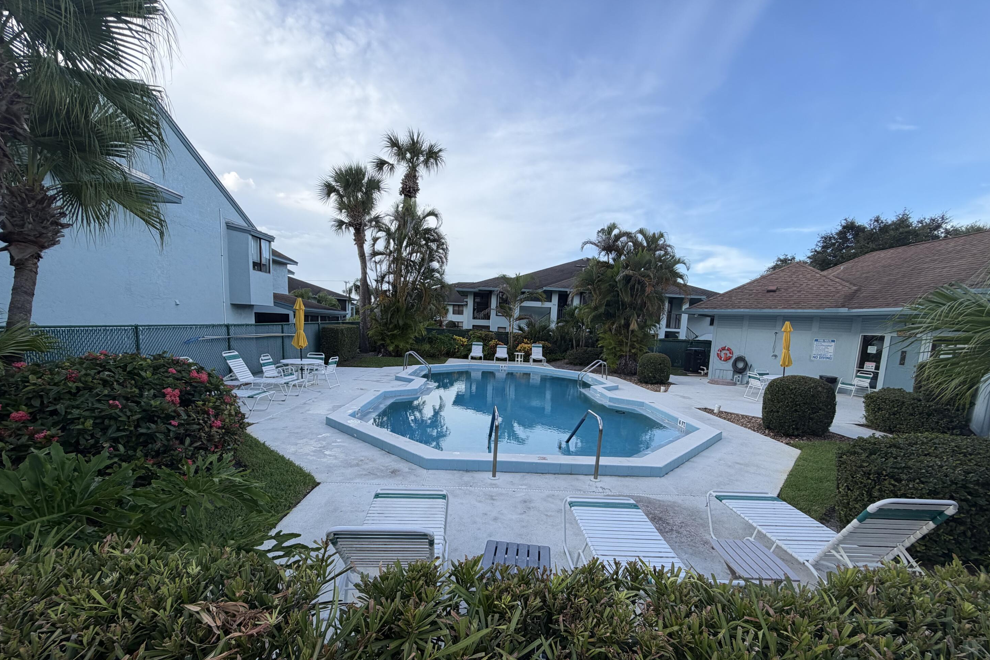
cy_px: 381
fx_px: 412
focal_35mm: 15
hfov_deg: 100.4
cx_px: 502
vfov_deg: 76.8
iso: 40
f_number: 2.2
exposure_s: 1/734
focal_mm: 2.22
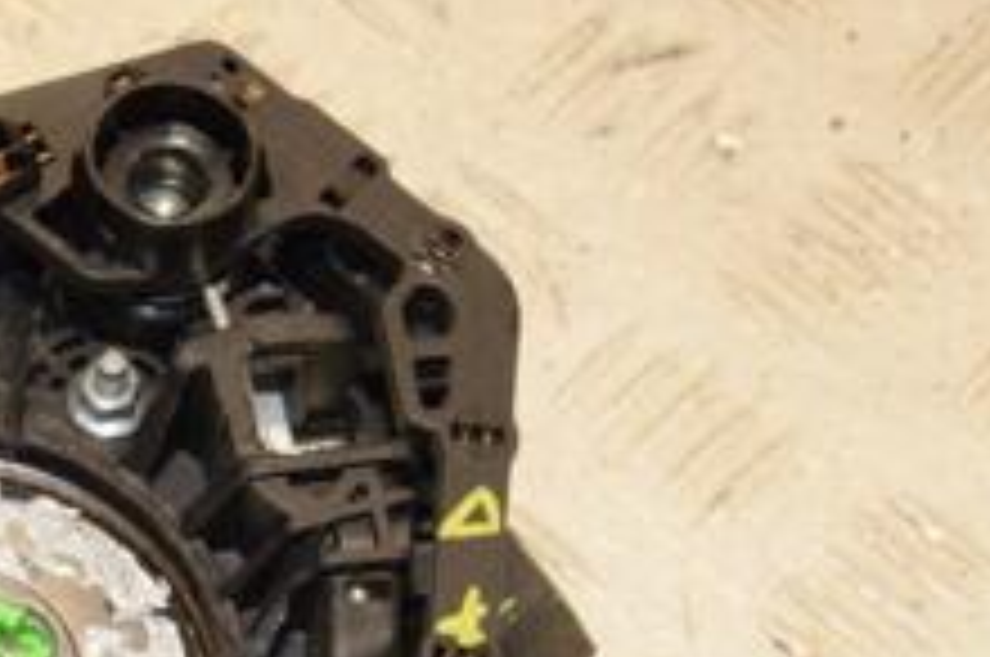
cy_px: 810
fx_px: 3937
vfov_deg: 9.4
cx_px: 86
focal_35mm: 143
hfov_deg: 14.2
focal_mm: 35
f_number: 8
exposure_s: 1/200
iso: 800
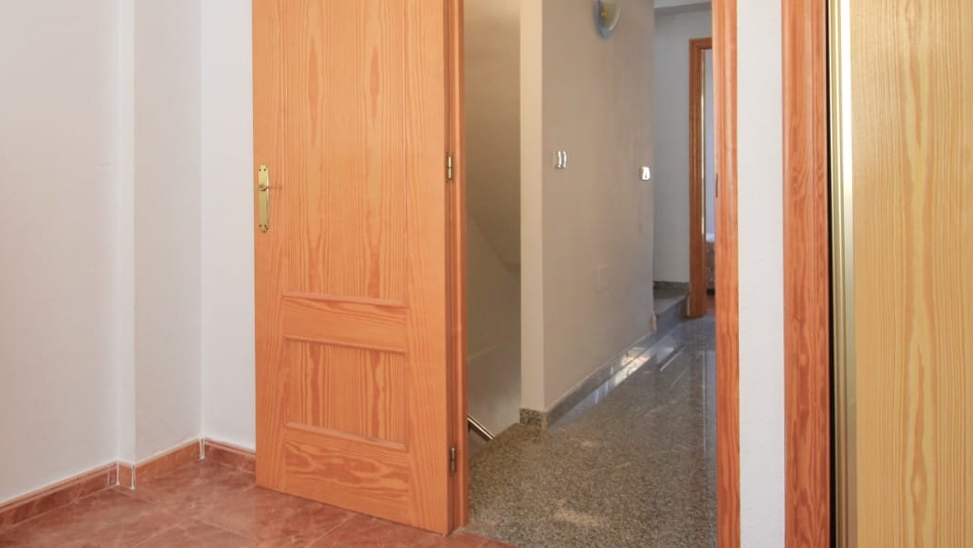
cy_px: 180
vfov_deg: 42.3
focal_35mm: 27
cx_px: 305
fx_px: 697
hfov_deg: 67.4
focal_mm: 10
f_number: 4.5
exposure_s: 1/80
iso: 400
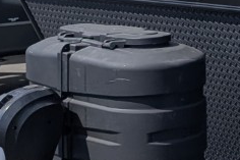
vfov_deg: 9.1
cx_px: 516
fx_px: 986
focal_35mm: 148
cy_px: -32
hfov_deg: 12.0
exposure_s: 1/3333
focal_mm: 6.81
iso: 48
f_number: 1.85
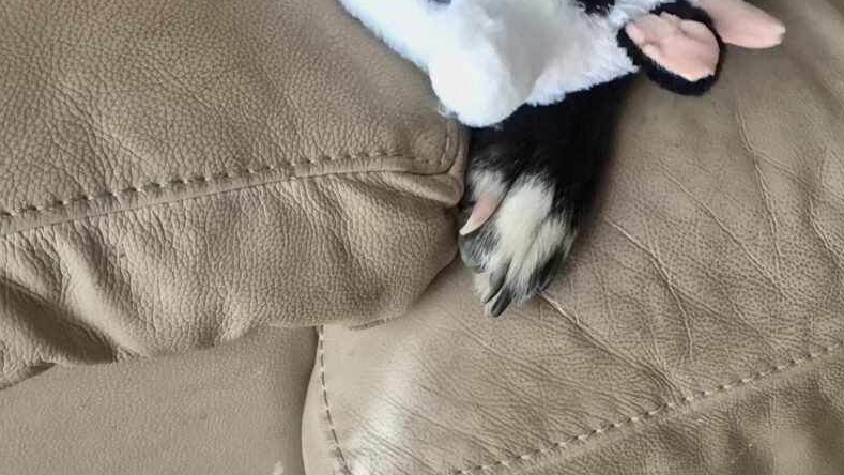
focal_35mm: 61
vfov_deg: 17.8
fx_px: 1365
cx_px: 626
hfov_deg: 33.7
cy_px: -219
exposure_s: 1/100
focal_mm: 5.4
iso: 2000
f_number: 1.8
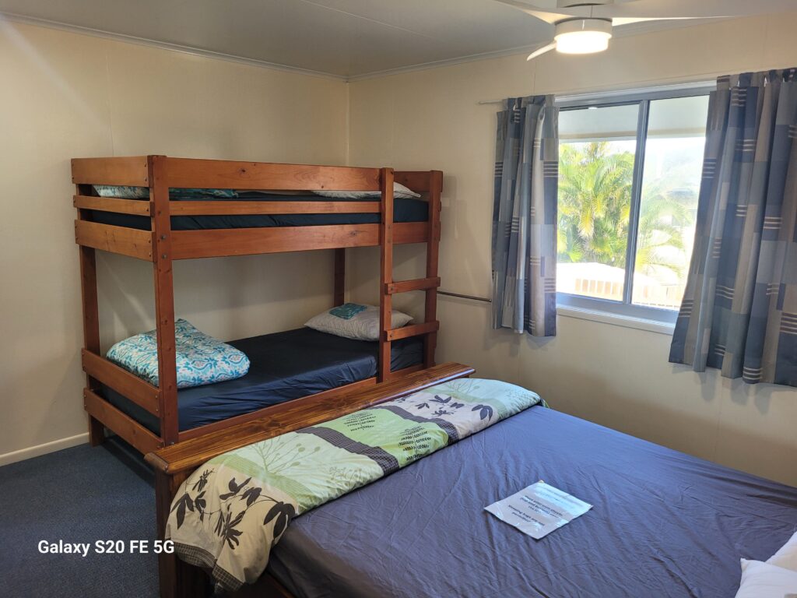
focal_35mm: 26
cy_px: 299
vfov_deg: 53.1
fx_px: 599
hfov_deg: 67.3
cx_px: 398
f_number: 1.8
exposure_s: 1/100
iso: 160
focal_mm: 5.4
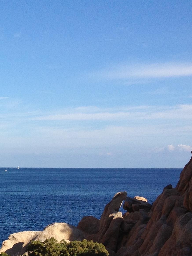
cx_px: -105
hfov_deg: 14.0
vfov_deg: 20.0
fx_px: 725
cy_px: 159
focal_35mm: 98
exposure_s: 1/1842
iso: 64
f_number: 2.4
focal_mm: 4.28
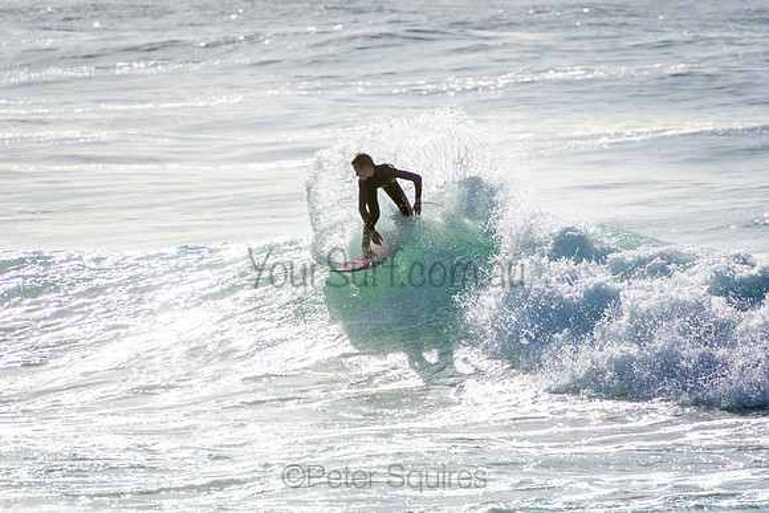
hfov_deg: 3.4
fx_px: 12819
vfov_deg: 2.3
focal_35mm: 600
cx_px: 384
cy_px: 256
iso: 100
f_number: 6.3
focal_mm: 400
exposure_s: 1/2000
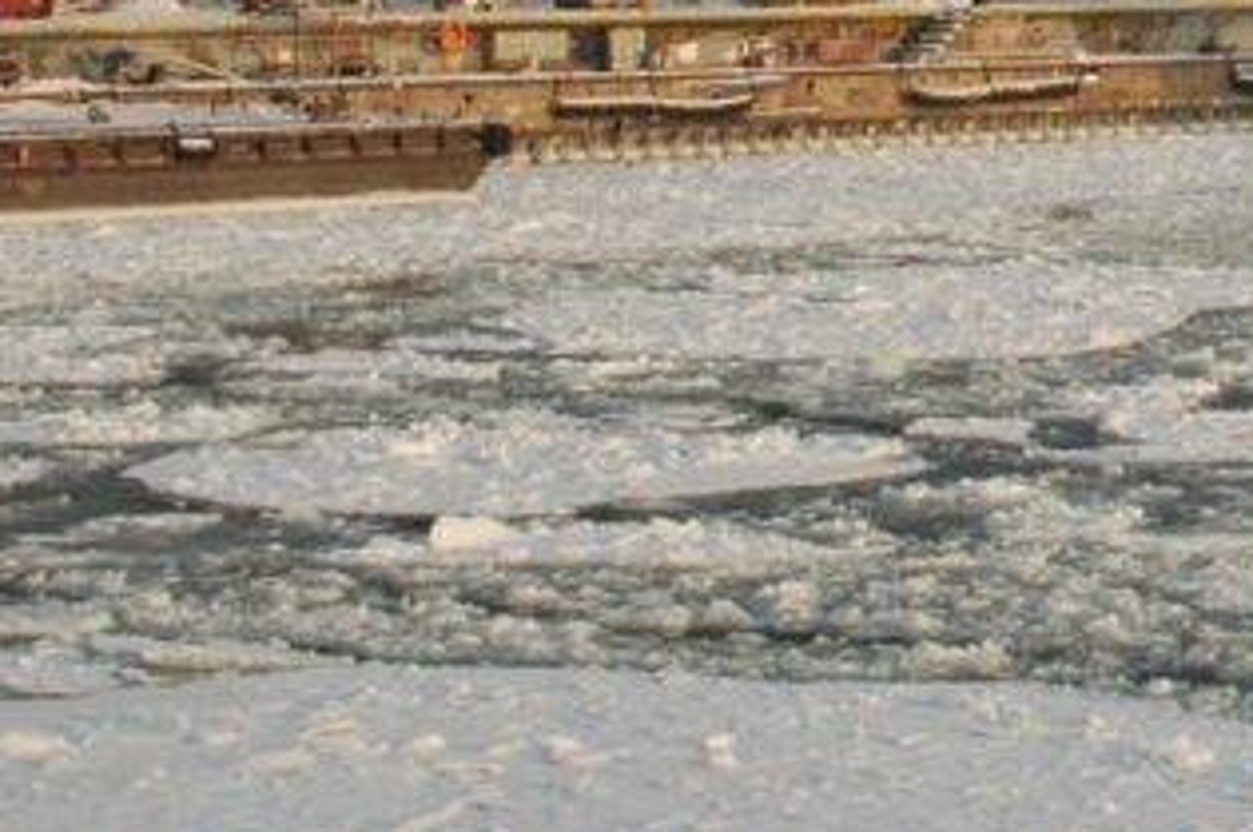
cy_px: -432
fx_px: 5769
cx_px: 1559
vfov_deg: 8.1
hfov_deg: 12.1
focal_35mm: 166
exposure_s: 1/125
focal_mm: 34
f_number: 13
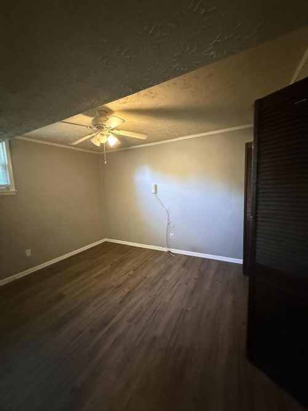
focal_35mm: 14
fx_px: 166
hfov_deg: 85.7
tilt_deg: -6.6
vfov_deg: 102.1
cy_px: 206
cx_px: 154
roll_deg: +2.6
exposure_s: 1/60
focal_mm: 2.22
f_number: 2.2
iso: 1250
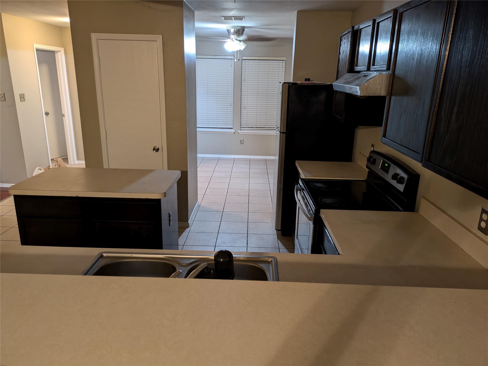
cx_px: 244
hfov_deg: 69.4
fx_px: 353
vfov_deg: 54.9
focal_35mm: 25
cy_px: 183
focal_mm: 5.43
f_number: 1.89
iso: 511
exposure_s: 1/24
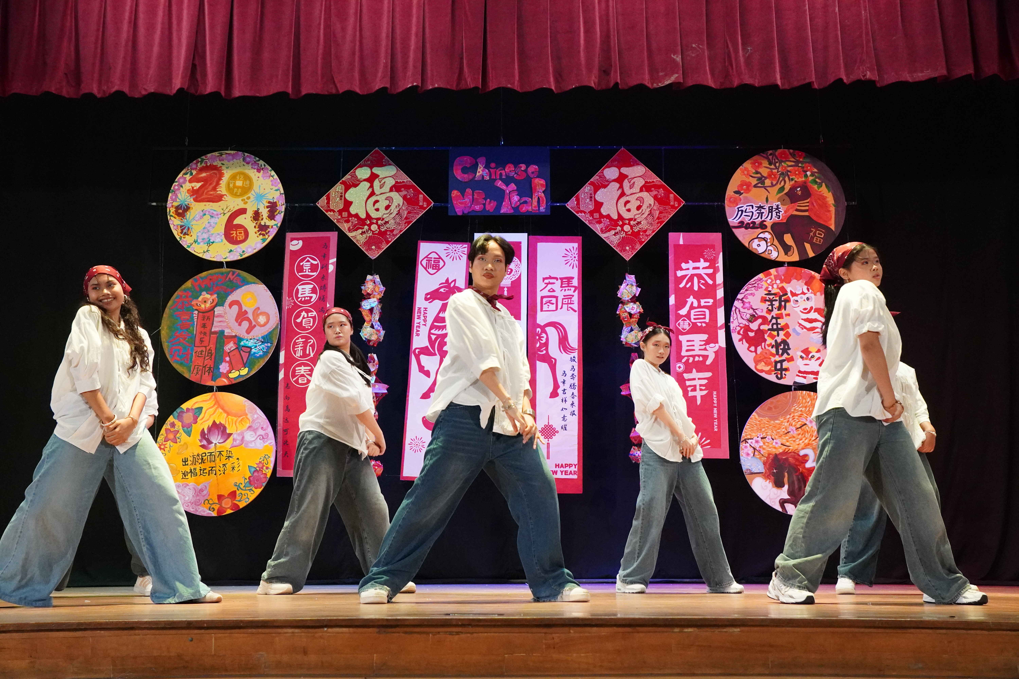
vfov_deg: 35.5
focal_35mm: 38
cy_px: 340
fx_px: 1061
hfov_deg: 51.3
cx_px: 510
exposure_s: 1/320
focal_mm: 25
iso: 6400
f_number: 4
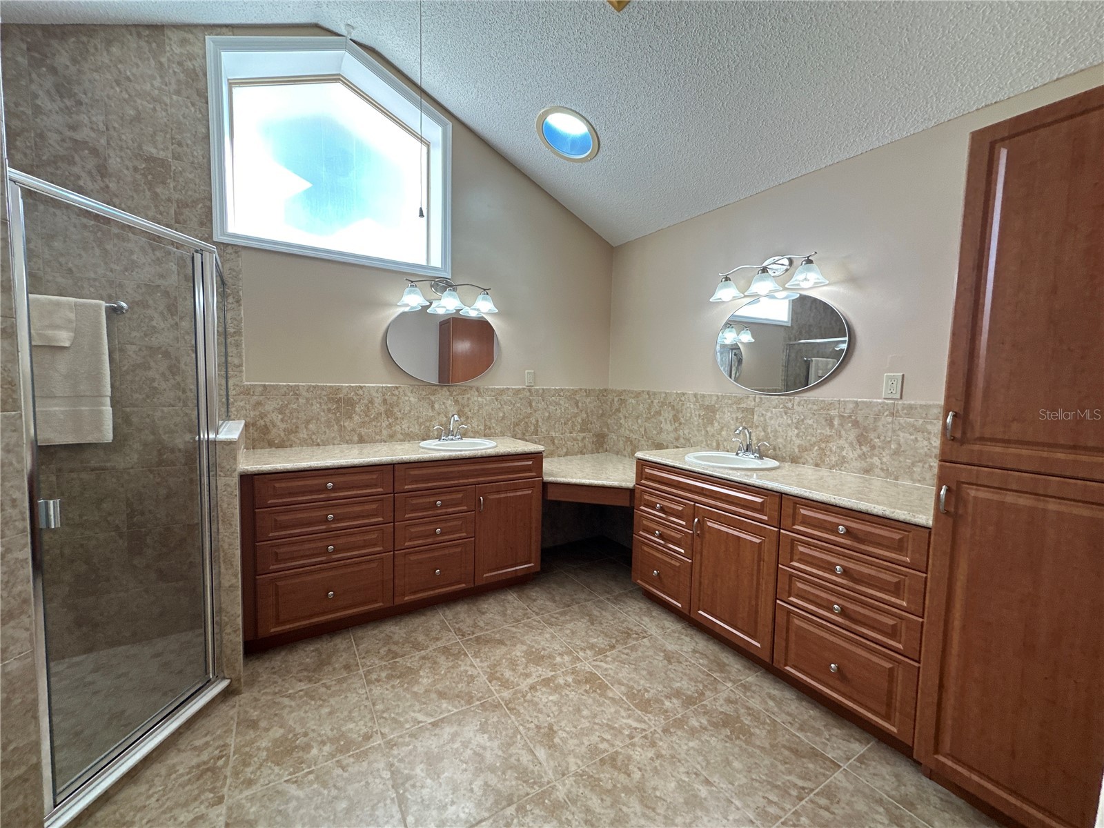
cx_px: 552
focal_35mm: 14
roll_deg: -2.8
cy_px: 414
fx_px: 446
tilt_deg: -1.1
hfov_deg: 102.1
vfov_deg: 85.7
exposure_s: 1/120
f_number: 2.2
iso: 100
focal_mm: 2.22
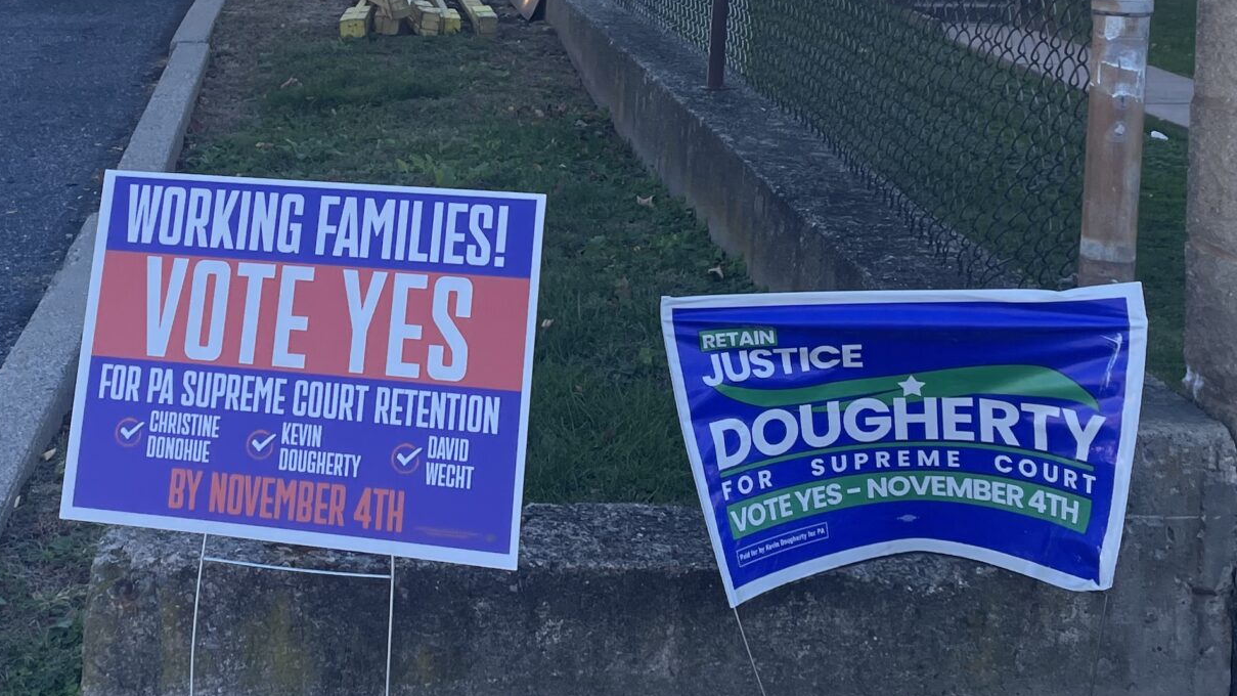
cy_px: -29
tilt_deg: -4.6
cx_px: 435
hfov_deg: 34.6
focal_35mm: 60
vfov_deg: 19.4
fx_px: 1968
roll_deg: -3.0
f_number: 1.6
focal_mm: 4.2
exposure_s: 1/584
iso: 32
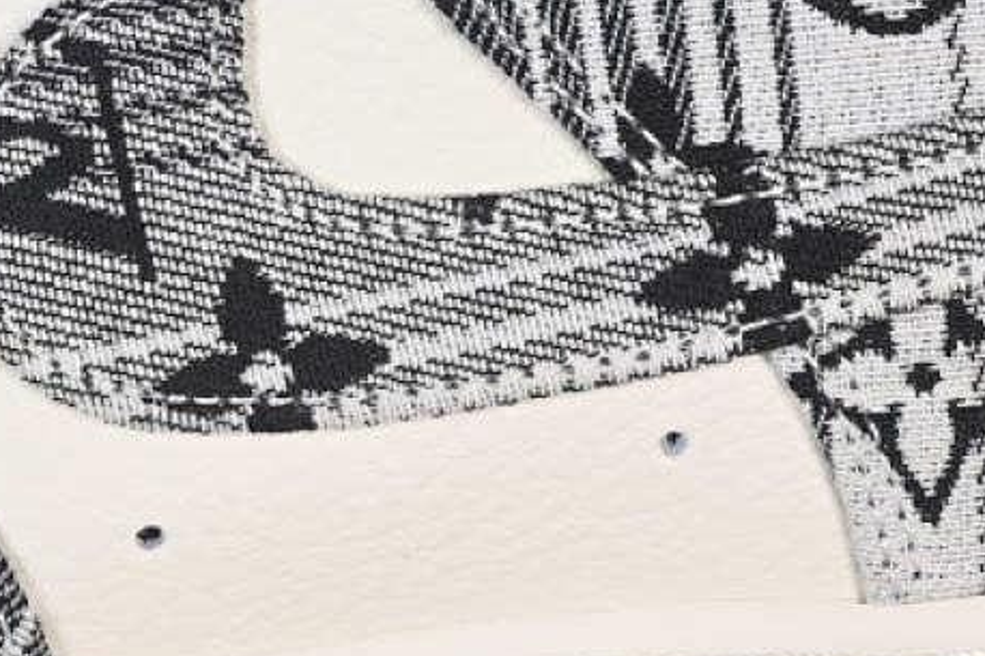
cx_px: 376
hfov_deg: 11.6
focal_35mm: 177
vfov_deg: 7.8
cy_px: 286
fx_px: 4841
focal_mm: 50
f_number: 7.1
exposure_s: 1/60
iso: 160
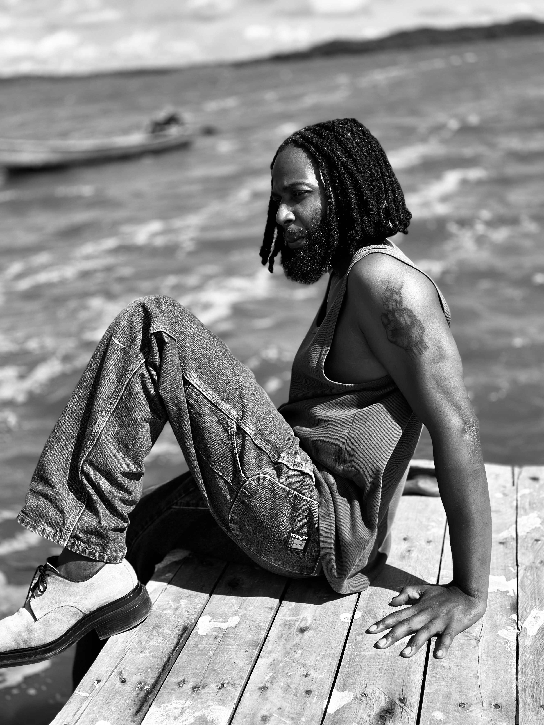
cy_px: 362
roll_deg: +5.9
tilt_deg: -17.9
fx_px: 1006
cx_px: 272
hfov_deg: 30.3
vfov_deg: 39.7
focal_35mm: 48
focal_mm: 6.86
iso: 100
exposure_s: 1/2890
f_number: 1.78
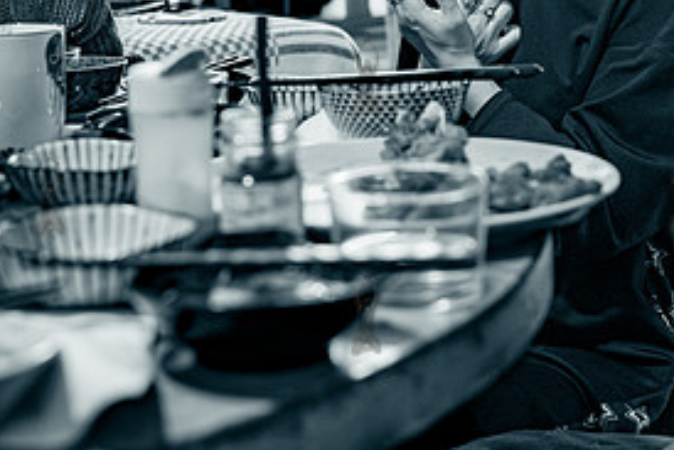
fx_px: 1386
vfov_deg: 18.2
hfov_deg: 27.3
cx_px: 364
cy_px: 74
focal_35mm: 74
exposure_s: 1/160
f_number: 3.2
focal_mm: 35
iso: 12800
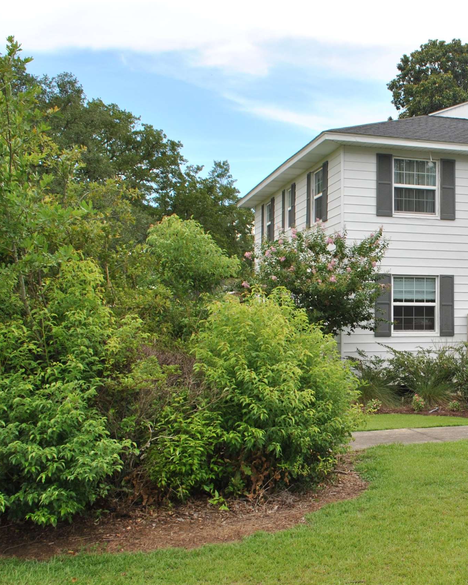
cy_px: 274
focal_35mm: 46
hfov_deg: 31.2
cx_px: 422
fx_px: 797
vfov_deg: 40.3
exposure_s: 1/200
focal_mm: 18
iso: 100
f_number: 7.1
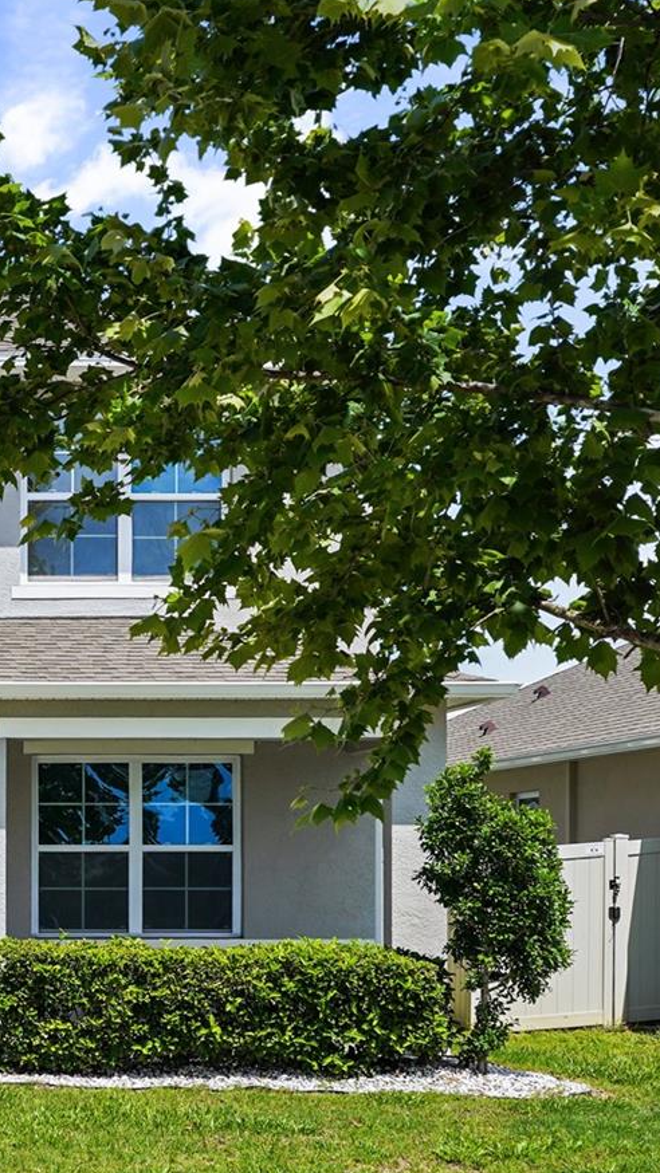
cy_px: 548
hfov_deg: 16.6
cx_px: -284
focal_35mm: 67
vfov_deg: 31.4
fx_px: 2085
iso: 160
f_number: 6.3
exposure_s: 1/800
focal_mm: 35
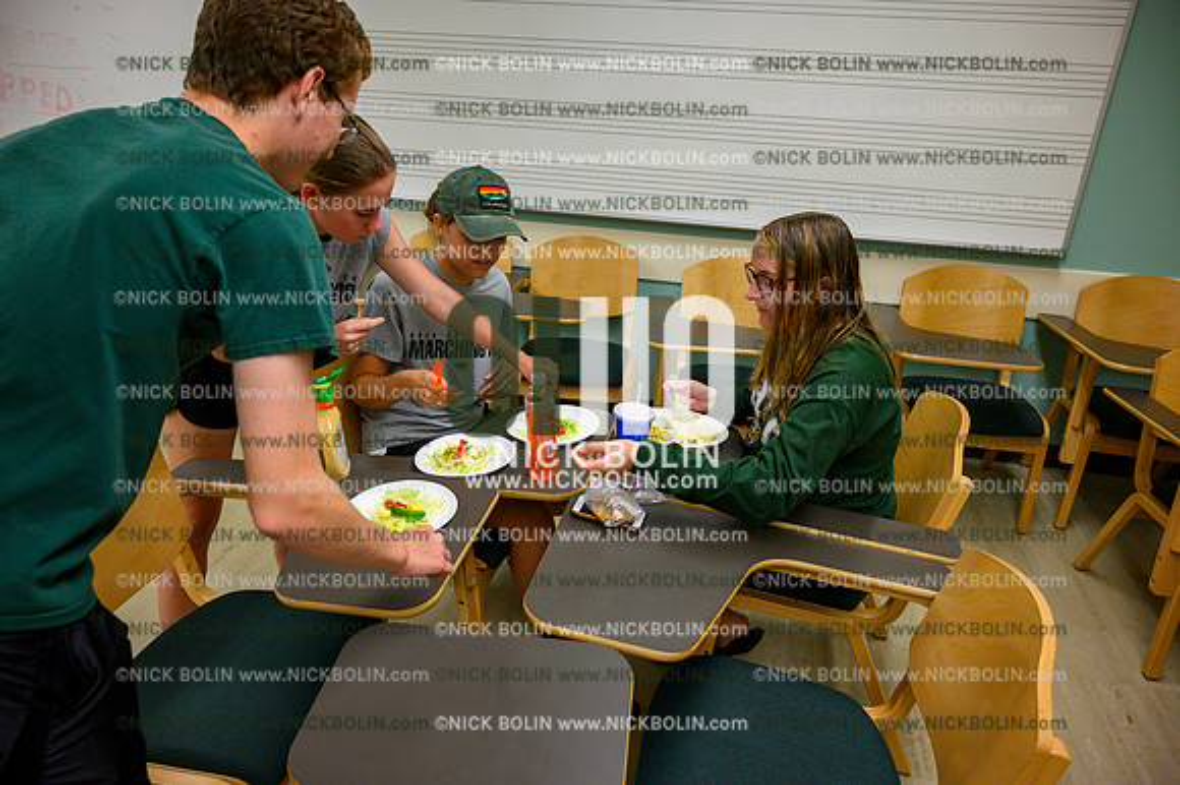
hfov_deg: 73.8
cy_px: 392
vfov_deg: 53.1
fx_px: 786
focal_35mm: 24
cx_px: 590
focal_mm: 24
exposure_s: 1/250
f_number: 4.5
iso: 1600
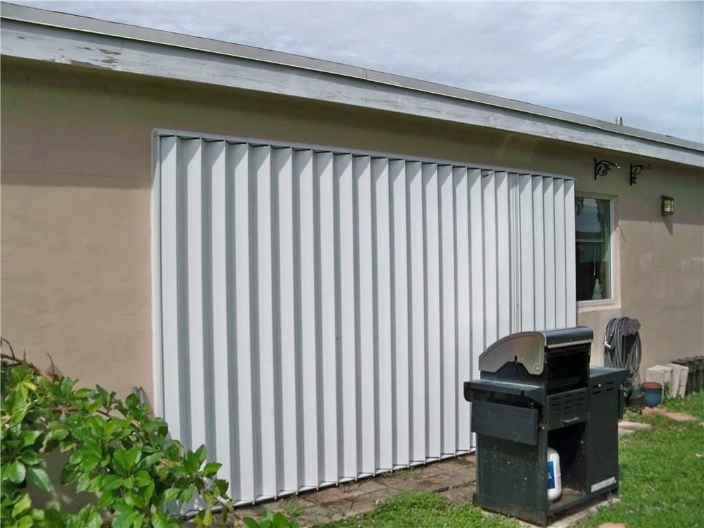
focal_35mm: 35
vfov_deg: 40.7
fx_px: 712
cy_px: 264
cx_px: 352
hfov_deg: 52.6
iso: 64
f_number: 6.2
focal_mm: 6.2
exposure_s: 1/500
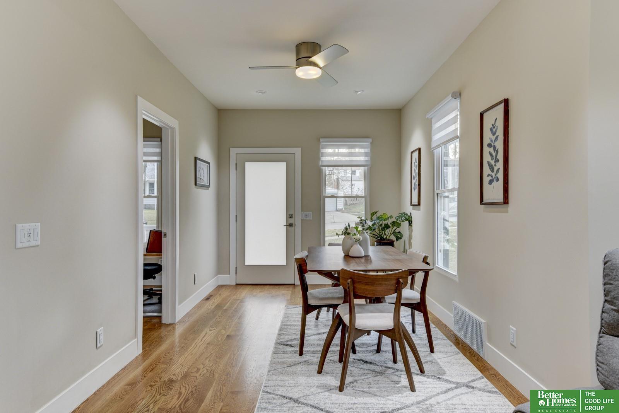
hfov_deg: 73.7
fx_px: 413
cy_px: 206
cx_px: 310
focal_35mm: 24
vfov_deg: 53.2
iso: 400
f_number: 8
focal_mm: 24
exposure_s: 1/30
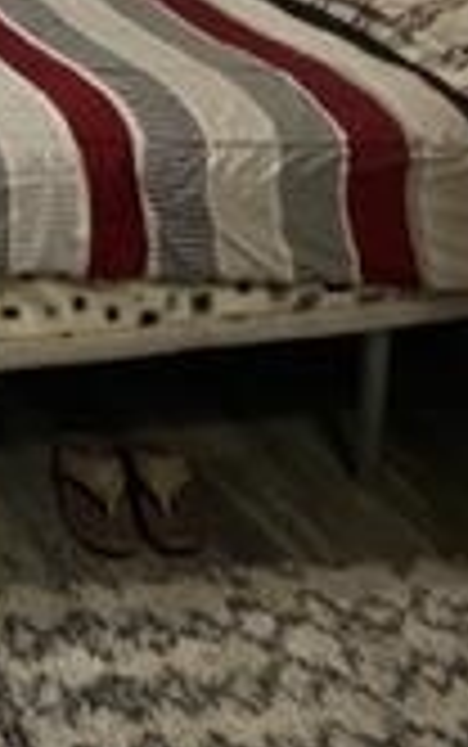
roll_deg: +2.0
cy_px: -202
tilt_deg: -7.5
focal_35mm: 53
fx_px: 1080
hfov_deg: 18.1
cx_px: -428
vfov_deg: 30.7
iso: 125
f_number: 1.8
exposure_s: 1/60
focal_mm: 1.57
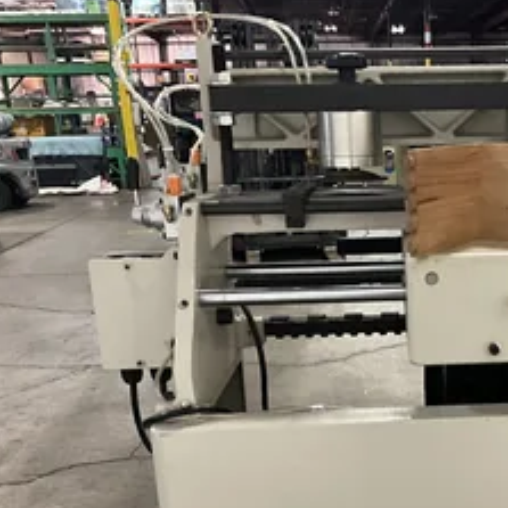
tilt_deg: -15.8
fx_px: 764
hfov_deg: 35.1
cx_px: 437
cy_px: 328
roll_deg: +1.3
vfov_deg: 36.5
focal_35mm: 46
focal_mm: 3
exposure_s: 1/43
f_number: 1.8
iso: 320
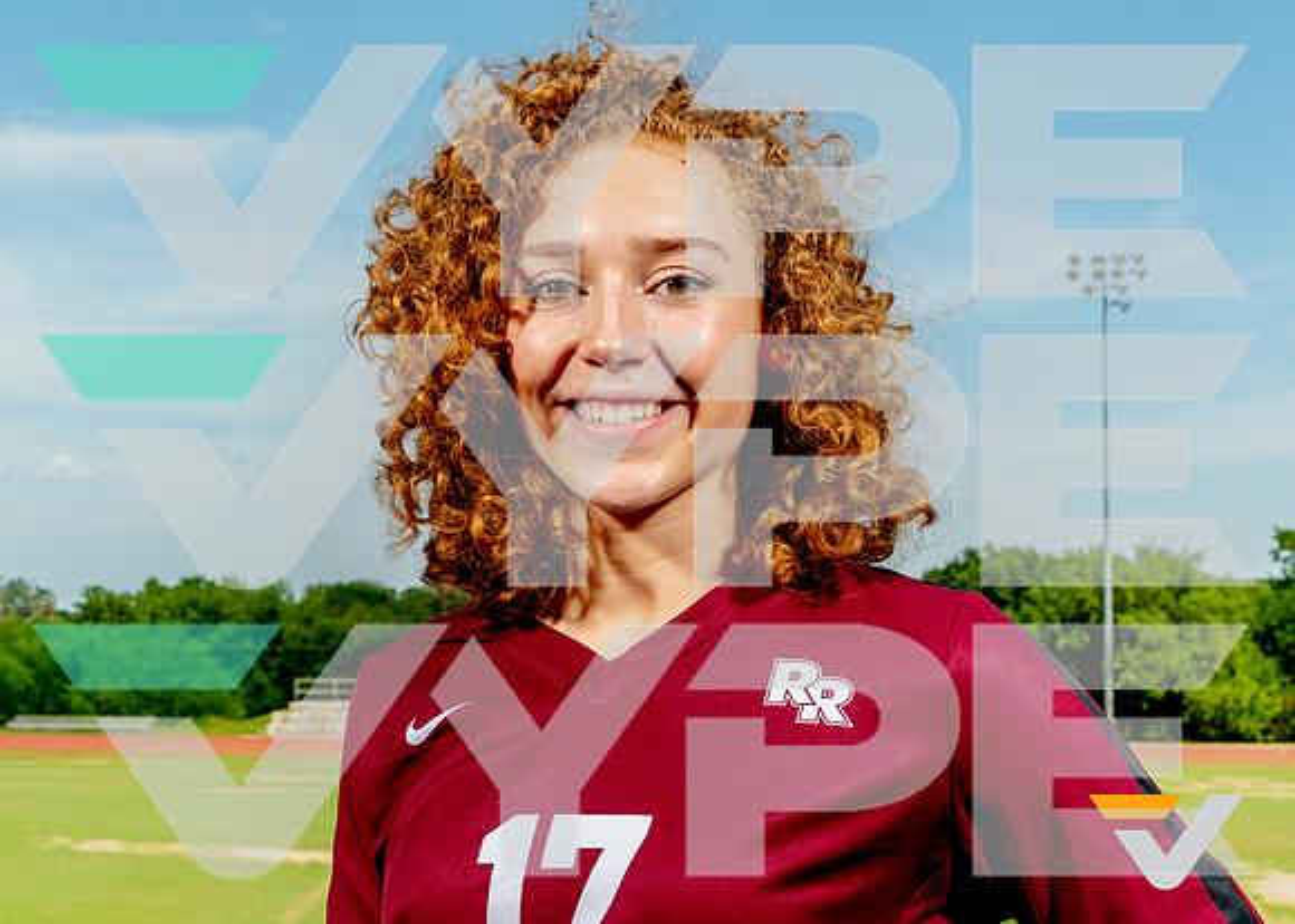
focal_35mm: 53
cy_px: 563
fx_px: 1962
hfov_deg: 36.5
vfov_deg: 26.4
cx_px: 598
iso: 100
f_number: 11
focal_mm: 41
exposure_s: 1/125
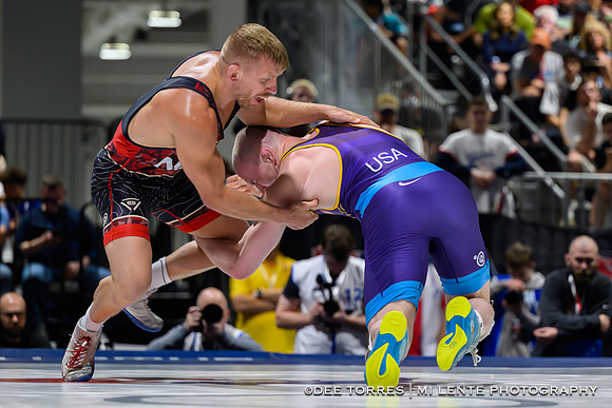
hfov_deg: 12.0
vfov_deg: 8.0
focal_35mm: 172
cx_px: 400
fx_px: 2919
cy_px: 209
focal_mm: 120
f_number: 2.8
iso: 6400
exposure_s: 1/640
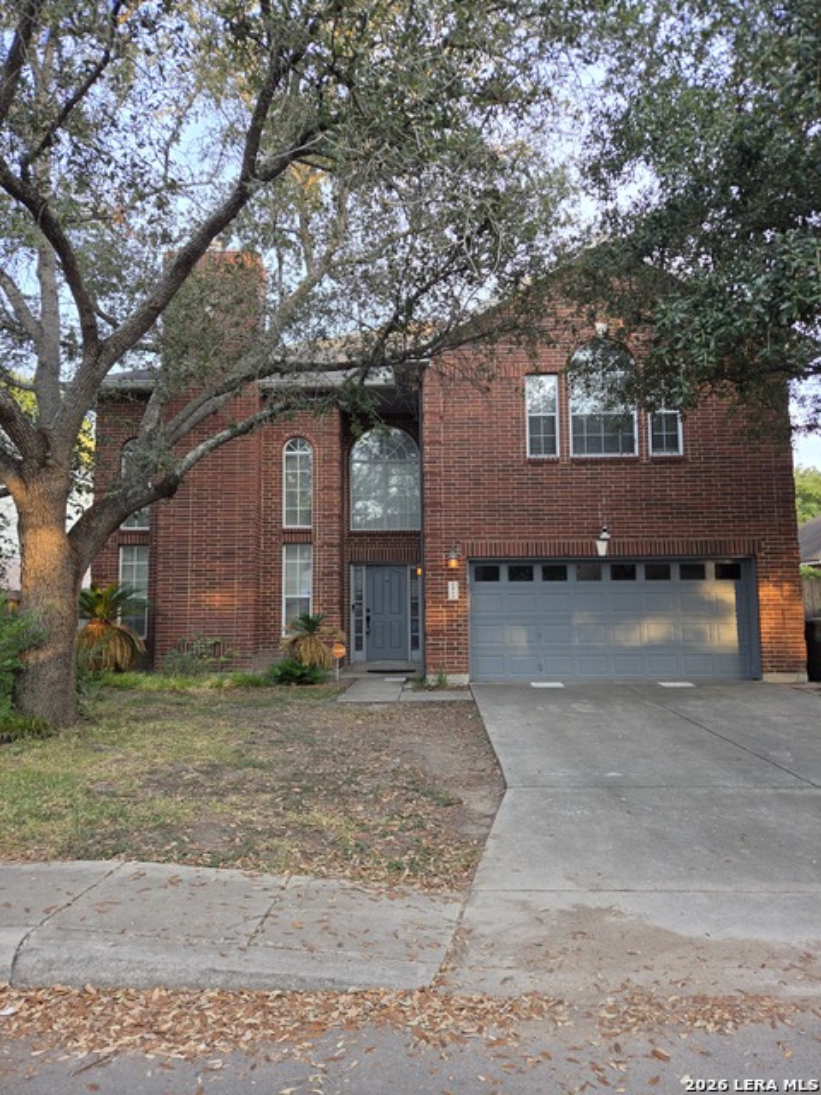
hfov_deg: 58.9
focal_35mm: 23
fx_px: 727
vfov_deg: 73.9
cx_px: 410
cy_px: 548
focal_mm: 5.4
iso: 50
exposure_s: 1/180
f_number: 1.8
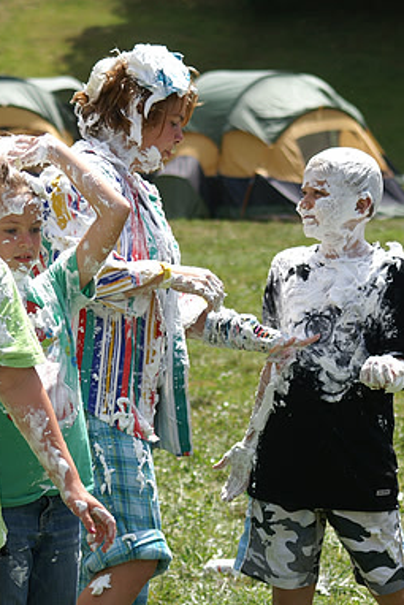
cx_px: 106
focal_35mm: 171
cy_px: 302
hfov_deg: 8.0
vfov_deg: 12.0
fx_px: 2872
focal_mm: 75
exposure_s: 1/500
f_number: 6.3
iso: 100
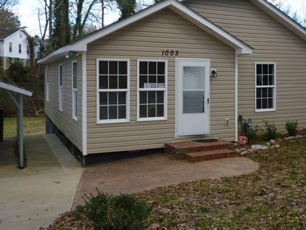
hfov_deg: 45.0
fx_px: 363
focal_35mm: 41
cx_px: 208
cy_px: 83
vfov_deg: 34.9
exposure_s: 1/100
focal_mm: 5.2
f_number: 3.3
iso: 80
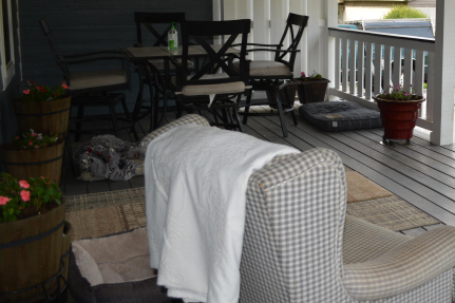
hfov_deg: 39.6
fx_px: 594
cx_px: 388
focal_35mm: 47
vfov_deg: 28.2
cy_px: 75
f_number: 3.5
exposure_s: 1/200
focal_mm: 18
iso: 110
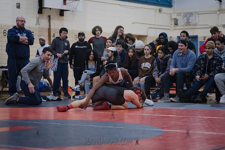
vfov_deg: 13.7
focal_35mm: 100
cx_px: 112
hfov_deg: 20.4
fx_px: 625
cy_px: 75
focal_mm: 100
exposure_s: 1/400
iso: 8000
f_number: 3.2
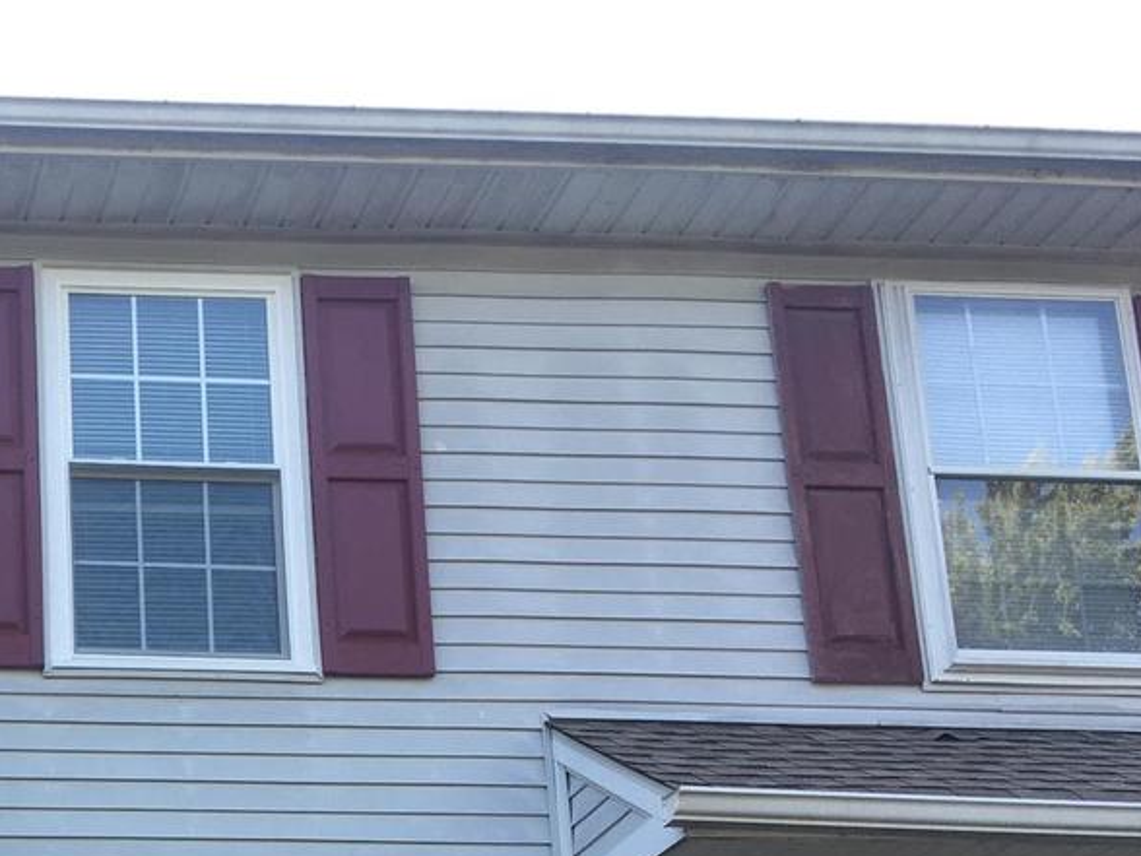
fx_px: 2340
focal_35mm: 71
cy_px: 1032
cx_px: -175
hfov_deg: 25.1
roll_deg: -0.2
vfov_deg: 19.5
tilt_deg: +15.1
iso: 25
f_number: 2.2
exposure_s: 1/124
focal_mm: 4.15
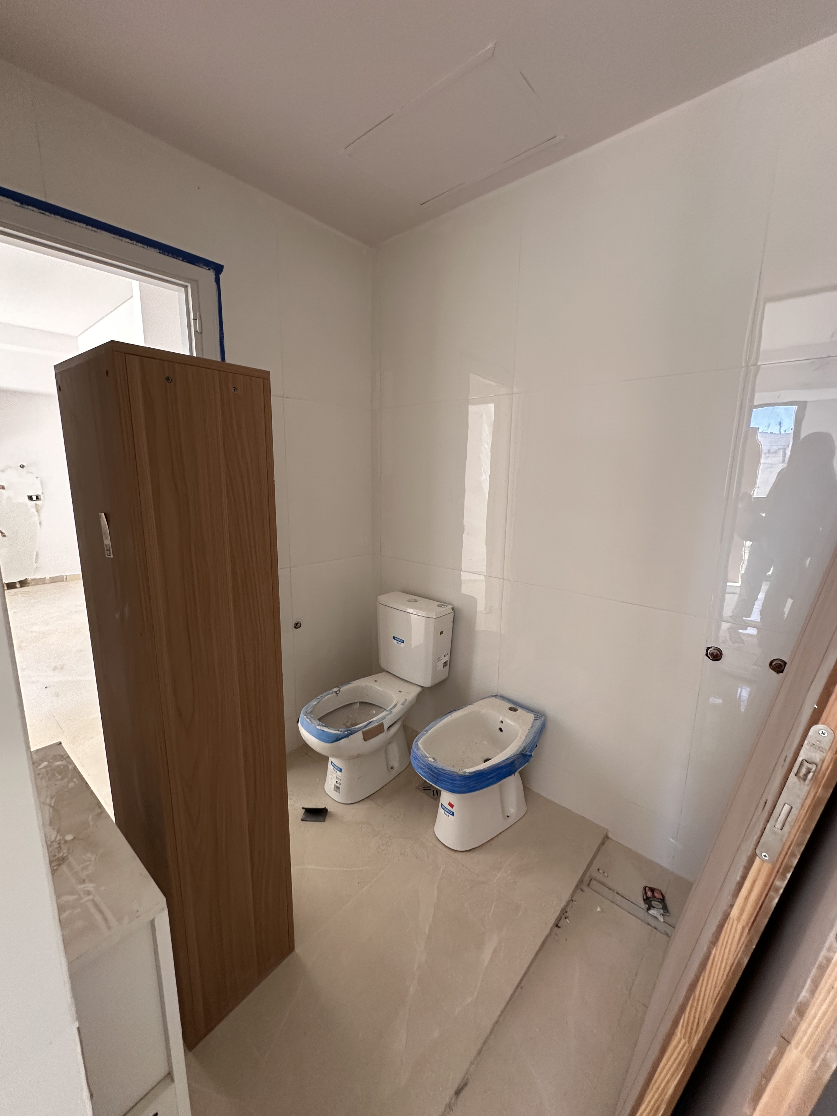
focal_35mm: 14
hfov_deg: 85.7
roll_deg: -1.3
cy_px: 558
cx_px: 418
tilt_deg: -10.2
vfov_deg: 102.1
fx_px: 451
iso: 160
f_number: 2.2
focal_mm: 2.22
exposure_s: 1/99
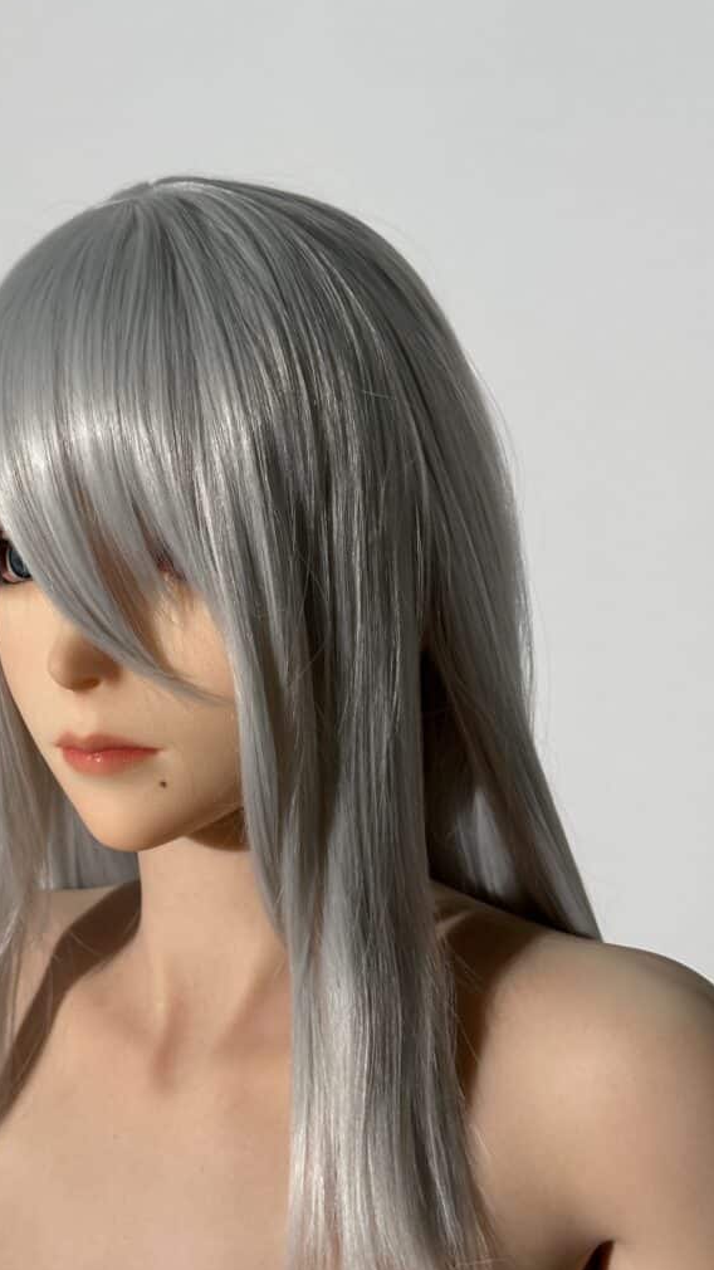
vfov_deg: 39.2
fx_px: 1784
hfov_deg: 22.5
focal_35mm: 53
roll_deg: +0.8
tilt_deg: -7.5
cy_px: 631
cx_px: 234
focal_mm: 6.86
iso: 64
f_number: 1.78
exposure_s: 1/144
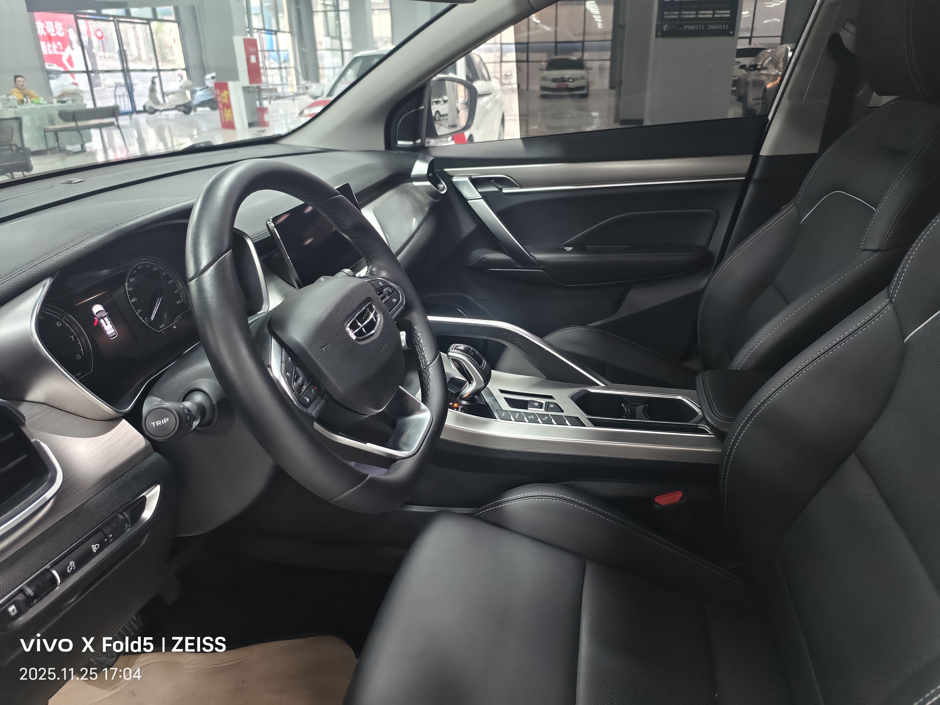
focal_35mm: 23
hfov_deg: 73.9
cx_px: 470
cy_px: 352
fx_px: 625
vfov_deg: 58.9
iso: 799
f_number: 1.57
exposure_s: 1/50
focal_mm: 5.6
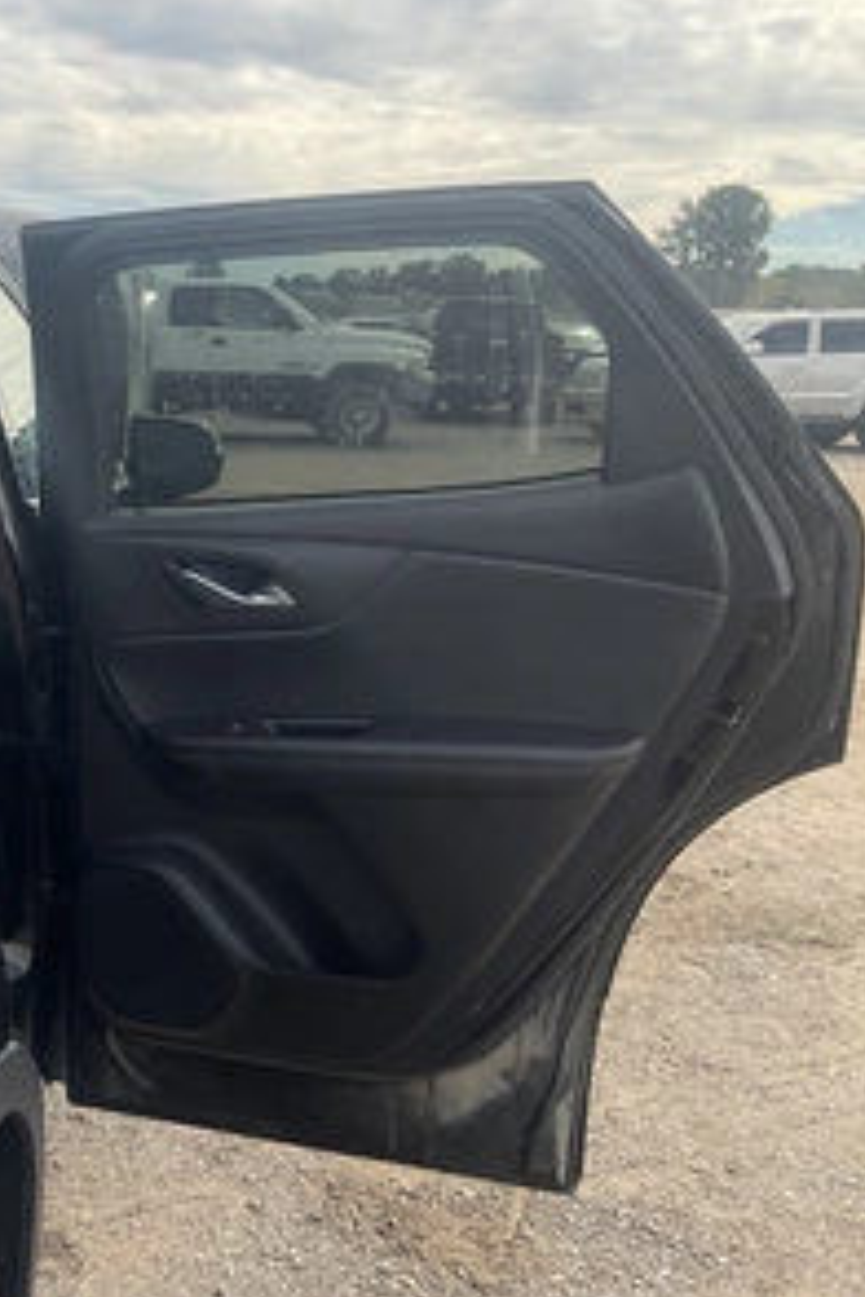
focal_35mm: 41
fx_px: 1478
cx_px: 22
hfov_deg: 30.6
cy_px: 648
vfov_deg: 47.4
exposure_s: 1/792
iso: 25
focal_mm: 3
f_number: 1.8
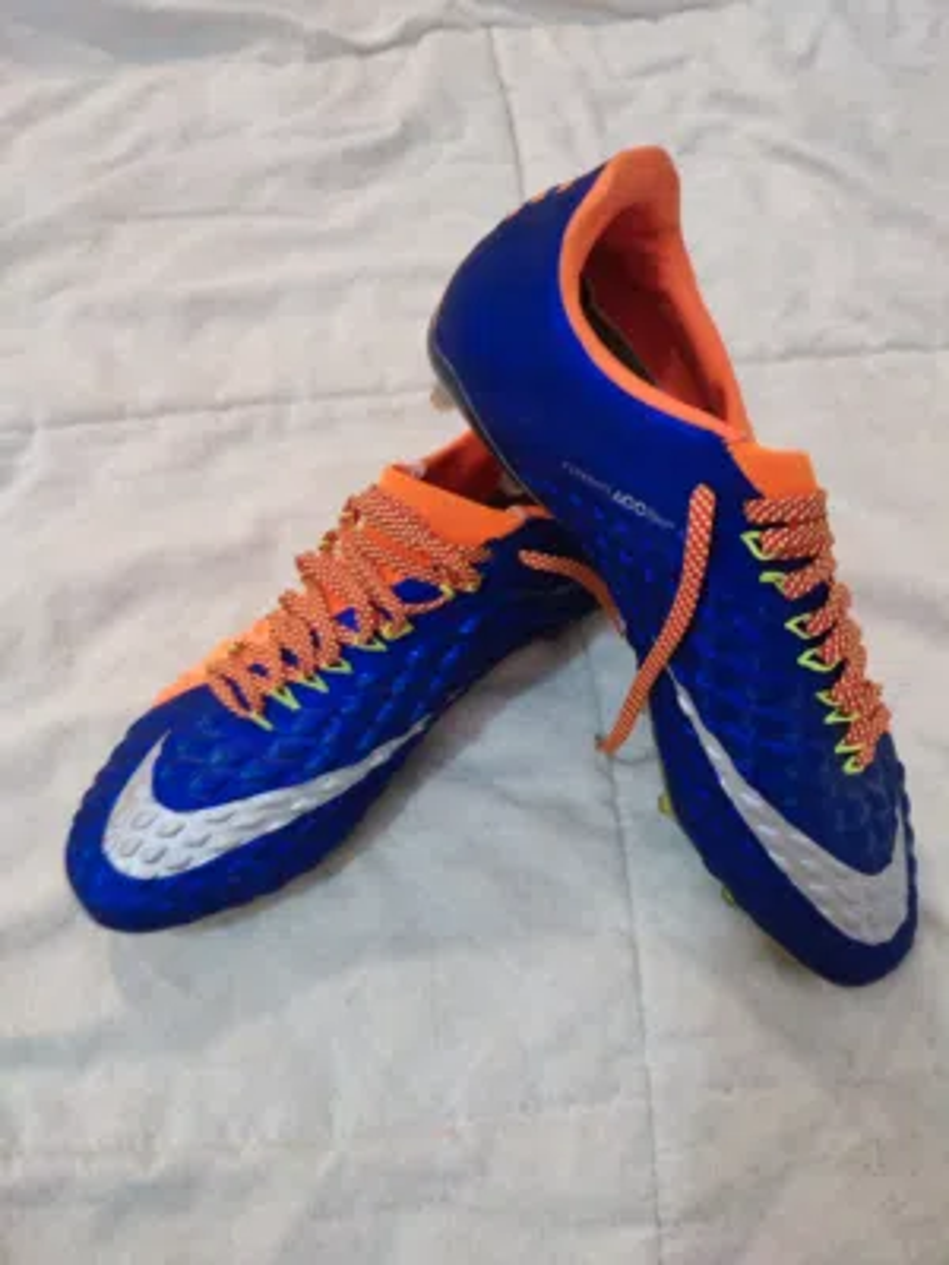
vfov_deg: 69.4
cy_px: 632
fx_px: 914
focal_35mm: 25
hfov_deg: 54.9
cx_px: 474
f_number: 1.9
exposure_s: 1/20
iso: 1257
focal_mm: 6.04
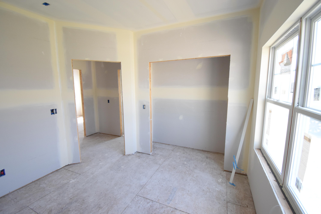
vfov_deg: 77.3
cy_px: 107
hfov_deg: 100.4
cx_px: 160
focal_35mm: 15
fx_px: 134
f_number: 4.5
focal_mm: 10
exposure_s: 1/125
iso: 1000
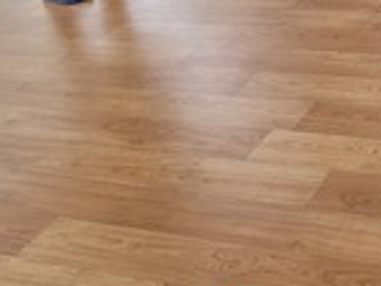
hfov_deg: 22.8
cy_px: -63
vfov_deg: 18.1
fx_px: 848
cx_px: 486
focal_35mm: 77
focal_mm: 6.3
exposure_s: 1/120
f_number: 1.7
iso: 200
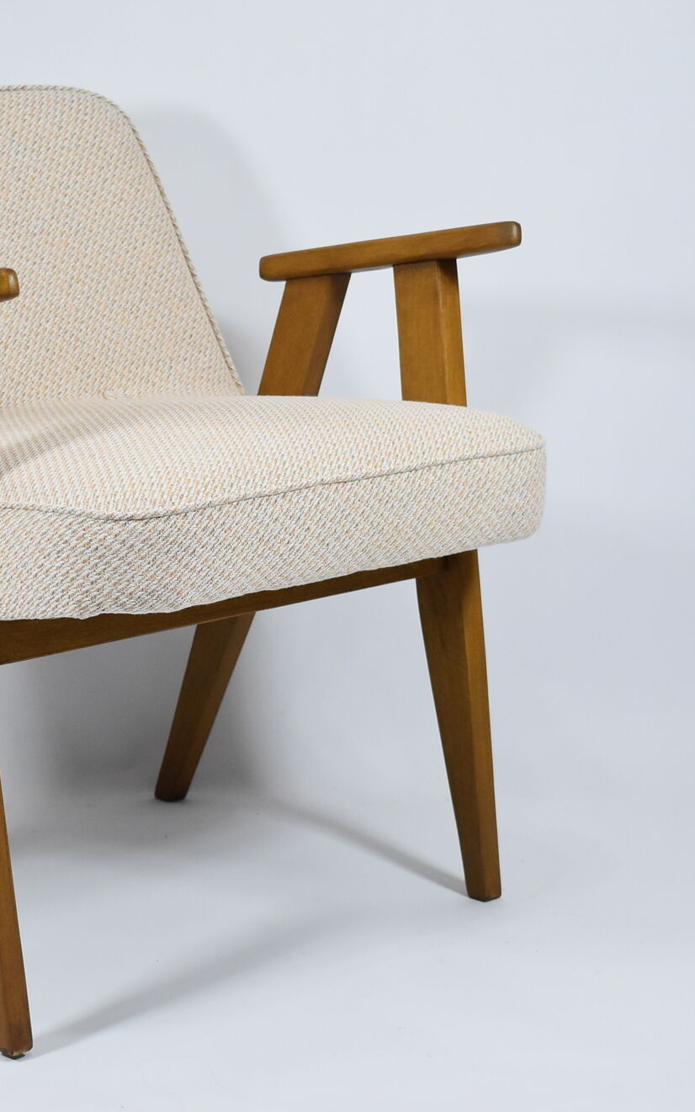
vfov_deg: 23.5
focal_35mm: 88
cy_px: 559
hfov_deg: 14.8
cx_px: 128
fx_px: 2666
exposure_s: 1/125
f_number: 4.8
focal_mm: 38
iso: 1100
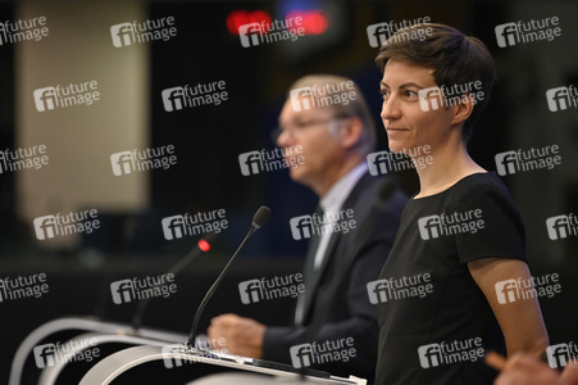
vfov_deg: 7.0
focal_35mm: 195
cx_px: 289
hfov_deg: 10.6
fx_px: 3128
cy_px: 192
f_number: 2.8
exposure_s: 1/320
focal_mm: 195
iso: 1600
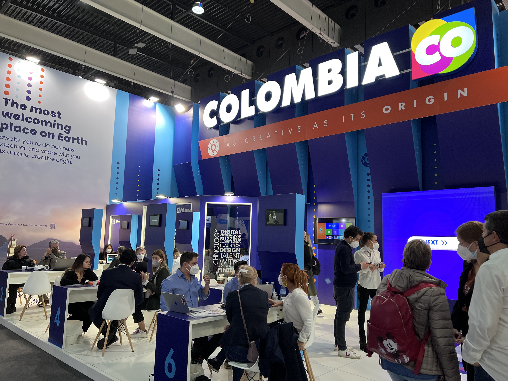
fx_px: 382
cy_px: 190
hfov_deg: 67.3
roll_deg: -1.5
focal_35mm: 26
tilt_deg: +7.1
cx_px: 254
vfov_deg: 53.1
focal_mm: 5.7
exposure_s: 1/100
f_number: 1.5
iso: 125
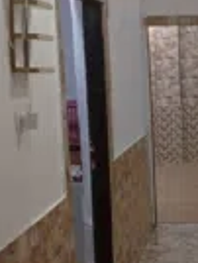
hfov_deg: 17.7
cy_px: 165
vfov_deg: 24.3
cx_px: 229
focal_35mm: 80
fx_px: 608
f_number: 1.8
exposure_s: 1/33.3
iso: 182
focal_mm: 3.98
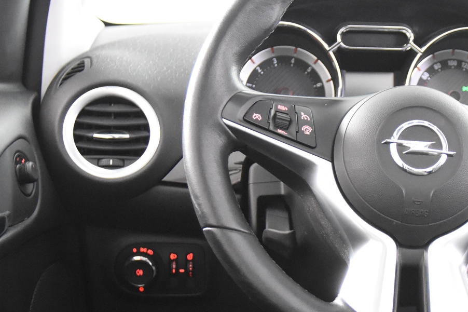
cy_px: 231
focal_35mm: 83
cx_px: 390
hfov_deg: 24.0
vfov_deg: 16.4
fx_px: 1079
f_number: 3.2
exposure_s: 1/40
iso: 5600
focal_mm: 26
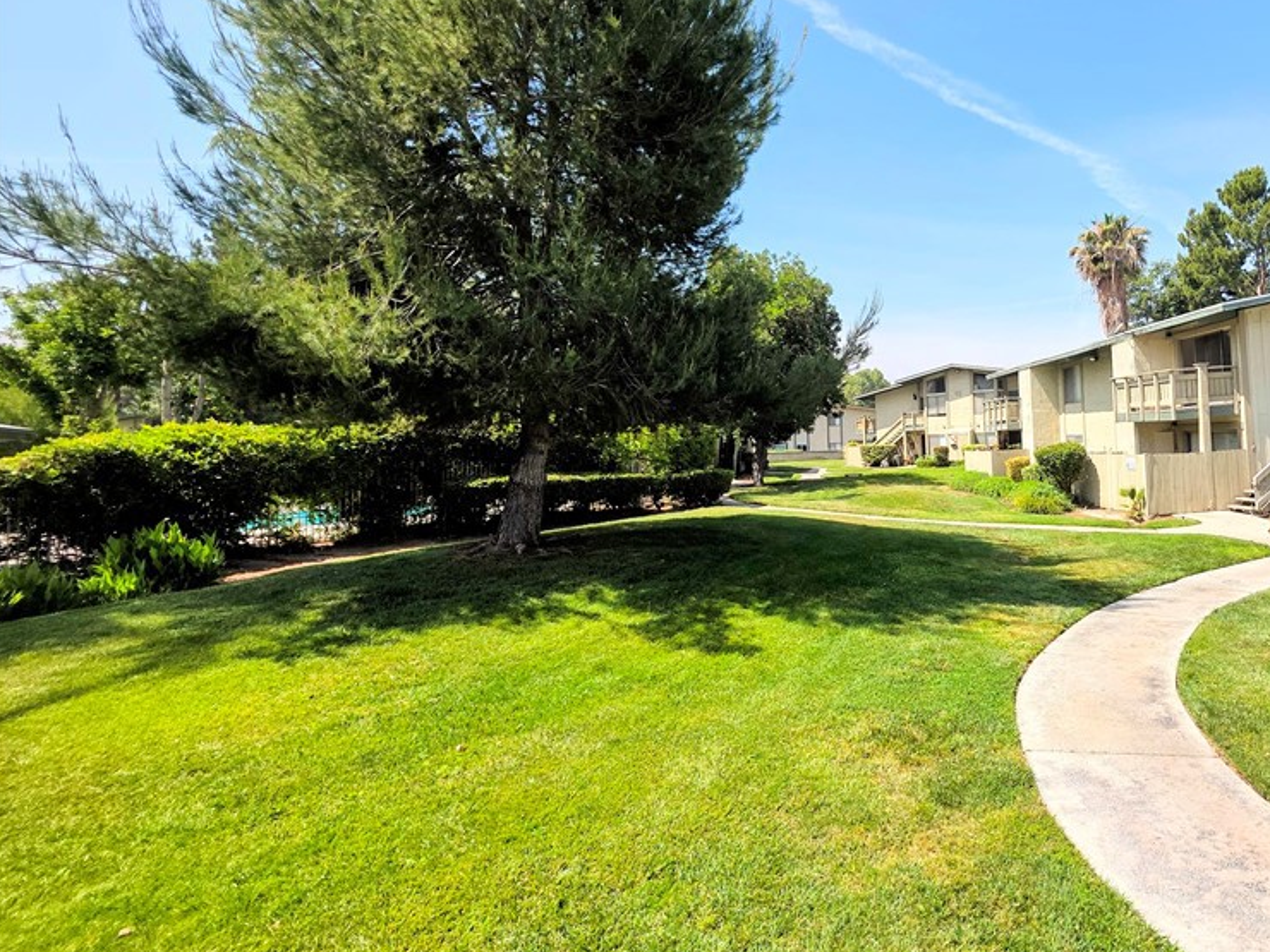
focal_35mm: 18
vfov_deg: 71.1
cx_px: 872
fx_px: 660
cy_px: 401
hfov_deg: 83.9
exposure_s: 1/2111
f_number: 1.9
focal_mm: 2.2
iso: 40
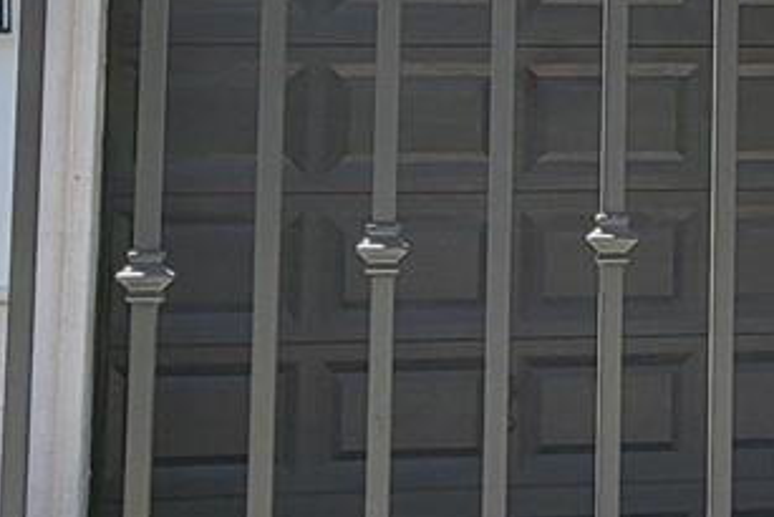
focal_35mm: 141
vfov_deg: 9.6
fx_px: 3033
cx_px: 1384
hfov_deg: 13.2
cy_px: -171
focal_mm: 4.25
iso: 50
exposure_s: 1/1332
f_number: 1.8
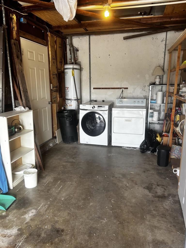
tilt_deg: -13.2
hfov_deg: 53.1
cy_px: 124
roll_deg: +0.8
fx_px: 186
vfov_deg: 67.3
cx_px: 93
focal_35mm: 26
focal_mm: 5.7
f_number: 1.5
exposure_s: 1/120
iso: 64
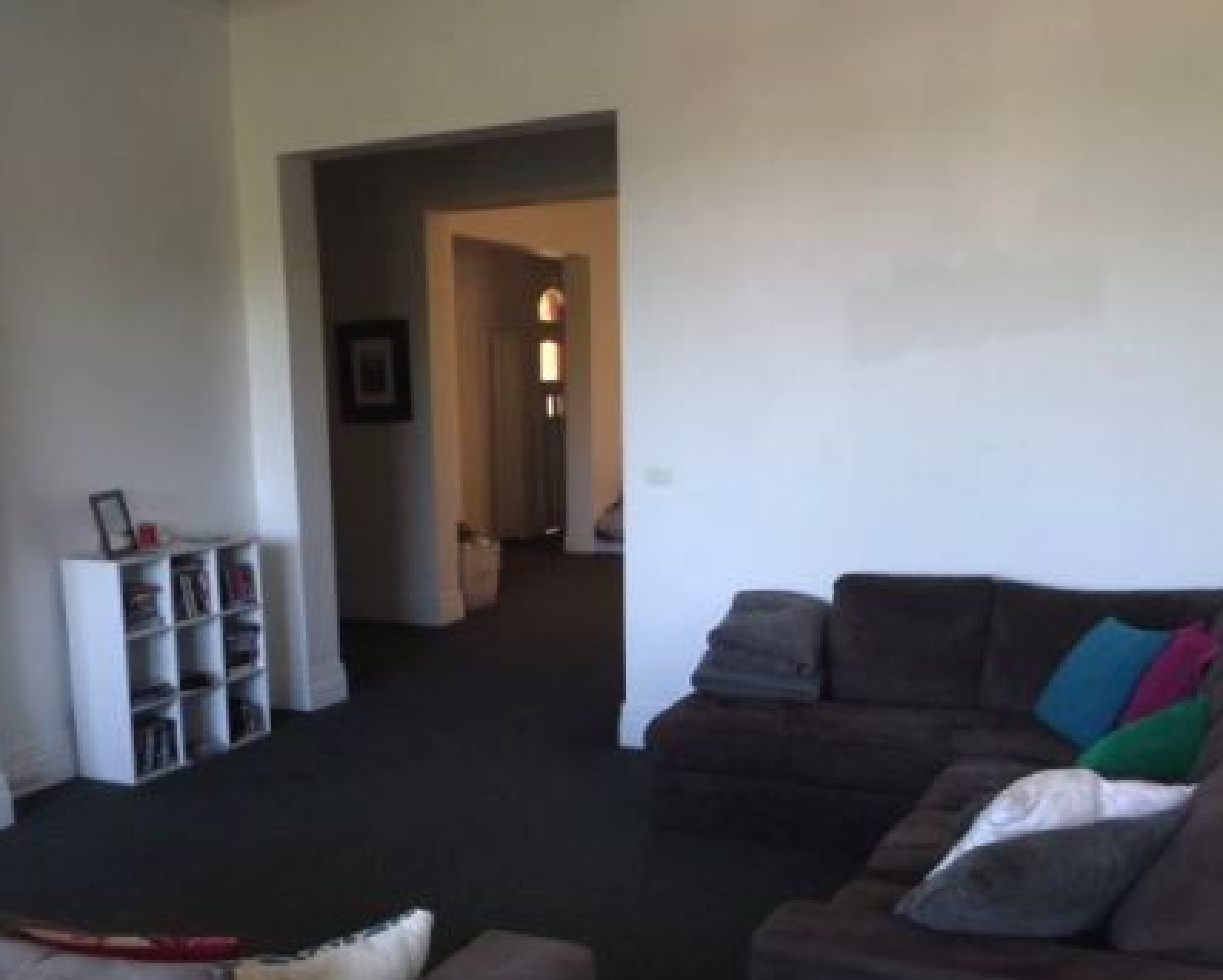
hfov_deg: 51.2
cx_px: 500
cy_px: 663
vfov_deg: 41.7
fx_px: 1268
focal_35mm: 35
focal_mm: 4
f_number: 3.2
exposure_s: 1/30
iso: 120
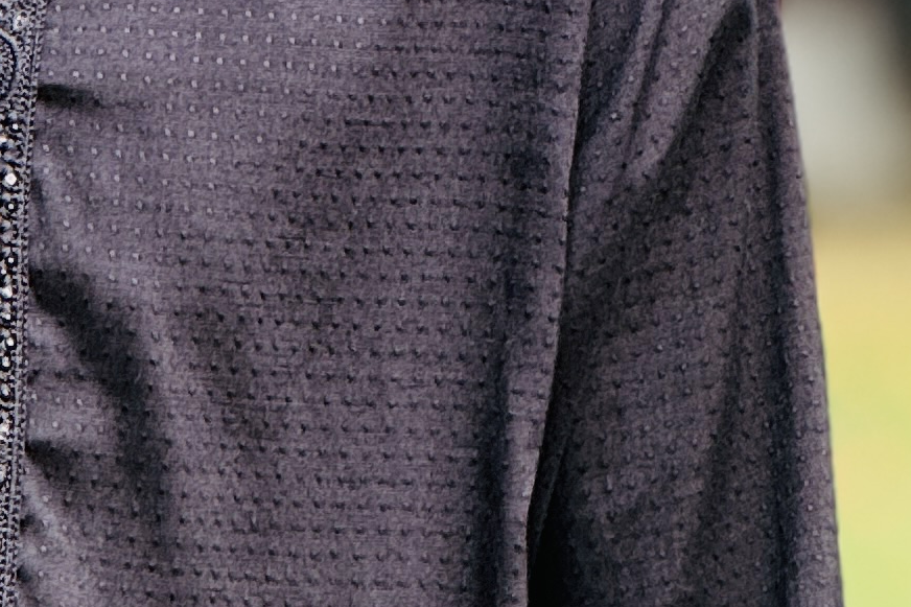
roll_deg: +0.2
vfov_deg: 2.4
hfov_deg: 3.6
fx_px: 14598
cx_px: -90
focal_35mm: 577
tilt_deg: +0.5
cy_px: -273
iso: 50
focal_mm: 15.66
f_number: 2.8
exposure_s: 1/241
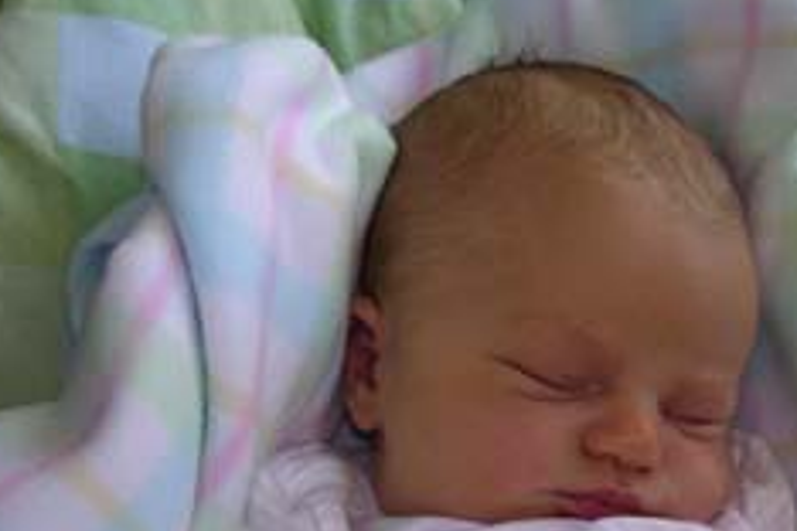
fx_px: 1926
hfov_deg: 23.1
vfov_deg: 15.5
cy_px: 504
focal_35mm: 87
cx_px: 630
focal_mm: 7.5
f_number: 3.1
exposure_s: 1/30
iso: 100
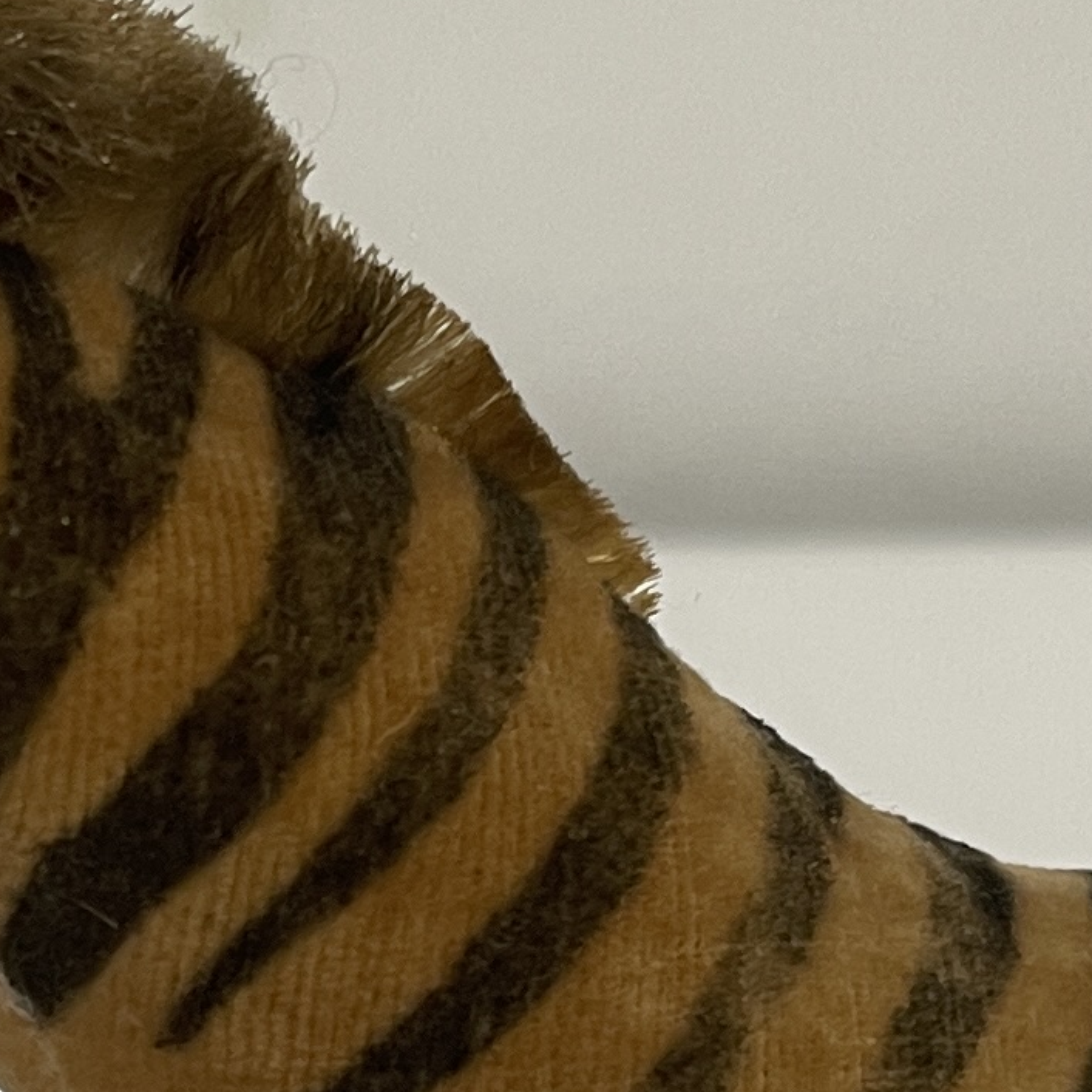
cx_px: 222
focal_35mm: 126
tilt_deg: -20.9
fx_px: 4497
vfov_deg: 13.6
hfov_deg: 13.8
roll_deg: -1.9
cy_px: 1206
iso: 80
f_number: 1.6
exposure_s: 1/50
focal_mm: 5.1
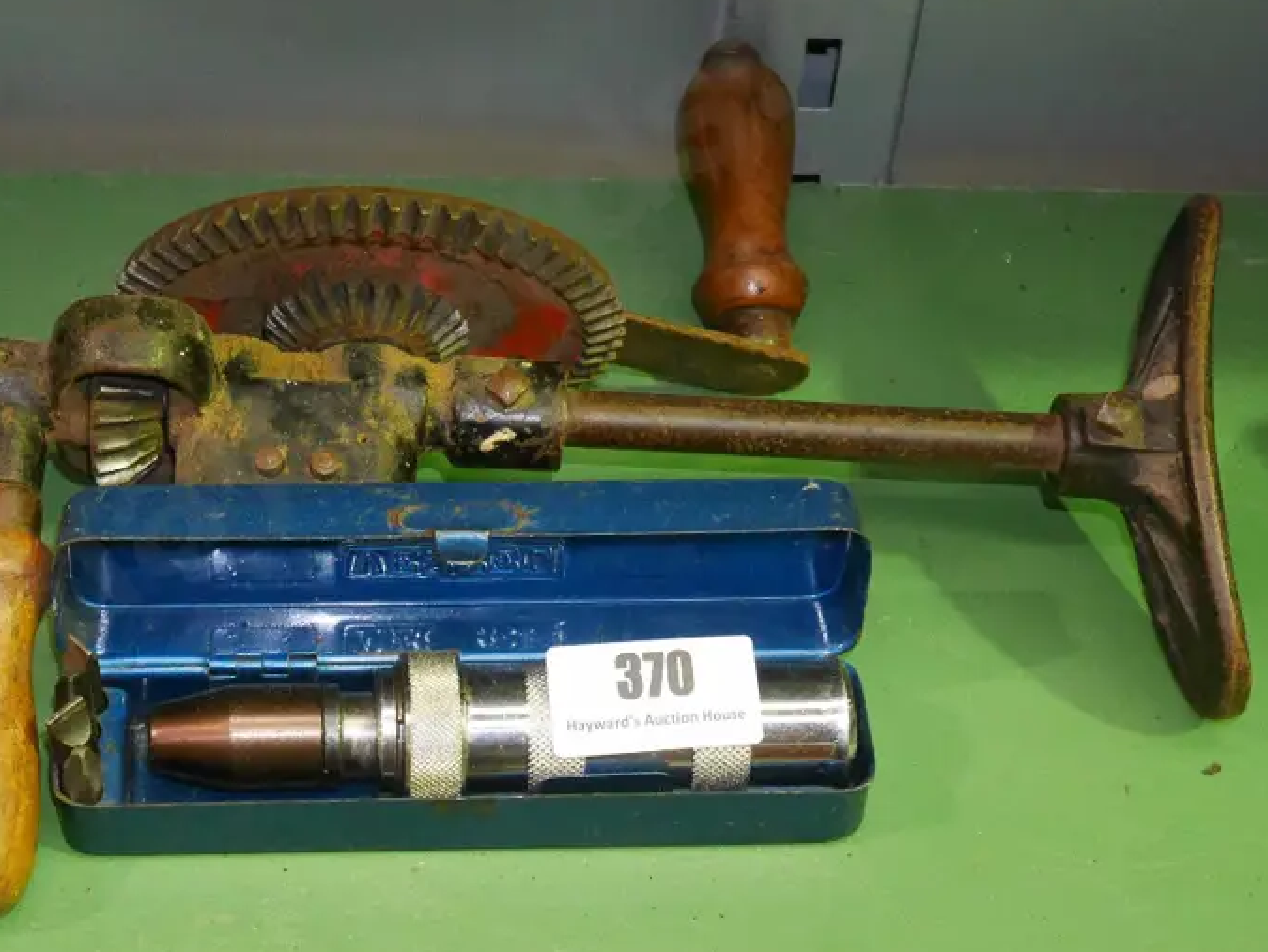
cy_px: 348
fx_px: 3115
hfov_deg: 22.9
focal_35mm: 85
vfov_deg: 17.4
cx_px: 387
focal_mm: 28
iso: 3200
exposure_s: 1/60
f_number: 5.4
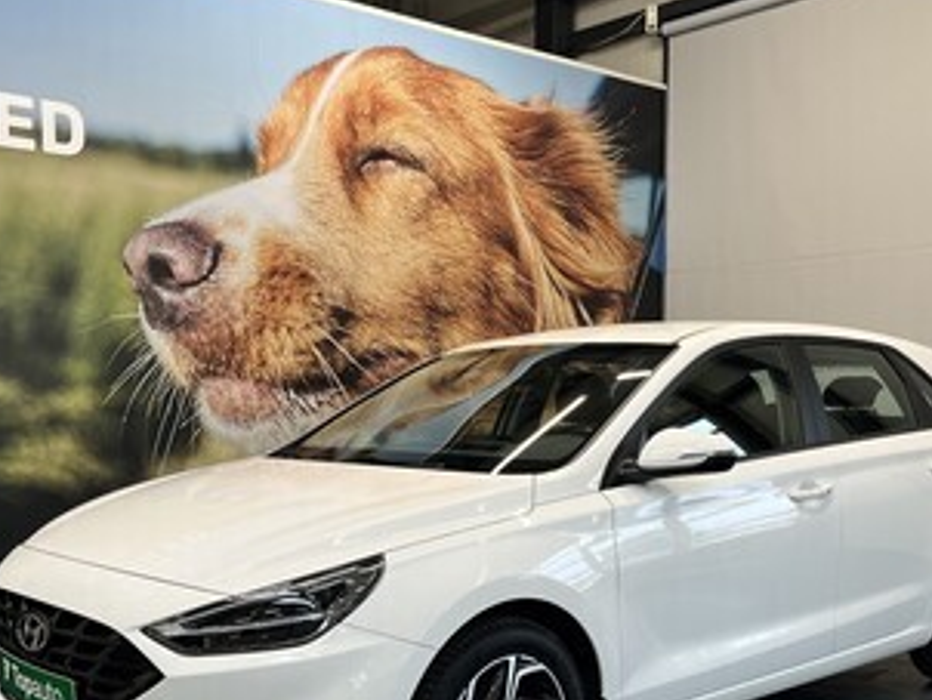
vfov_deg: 33.2
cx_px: 426
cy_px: 492
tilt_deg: -4.5
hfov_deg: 43.8
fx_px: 1159
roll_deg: +1.3
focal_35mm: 43
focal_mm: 5.1
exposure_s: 1/121
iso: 80
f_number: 1.6
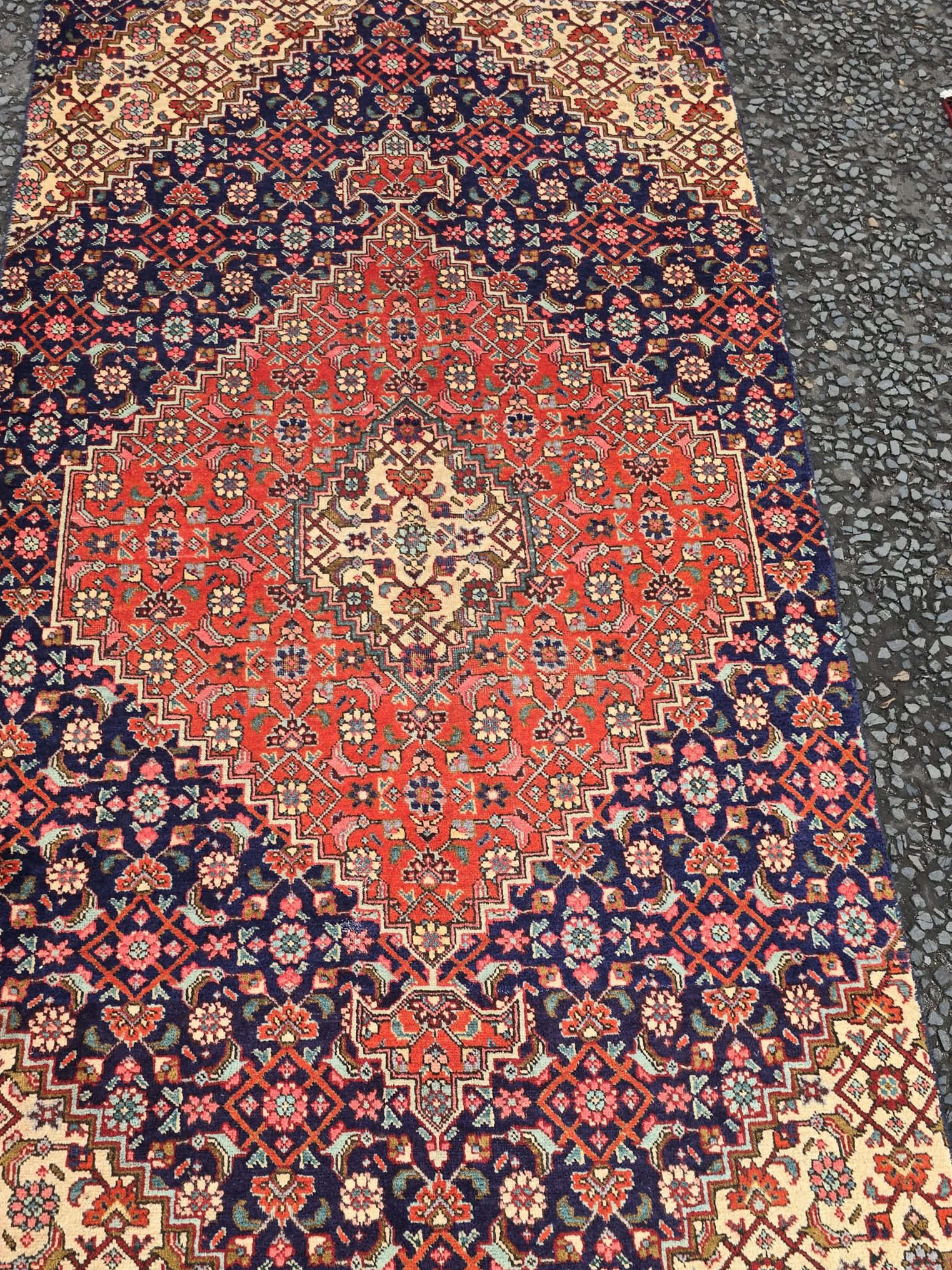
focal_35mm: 29
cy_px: 773
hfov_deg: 47.9
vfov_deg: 61.0
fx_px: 1063
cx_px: 378
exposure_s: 1/180
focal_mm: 6.3
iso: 40
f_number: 1.7
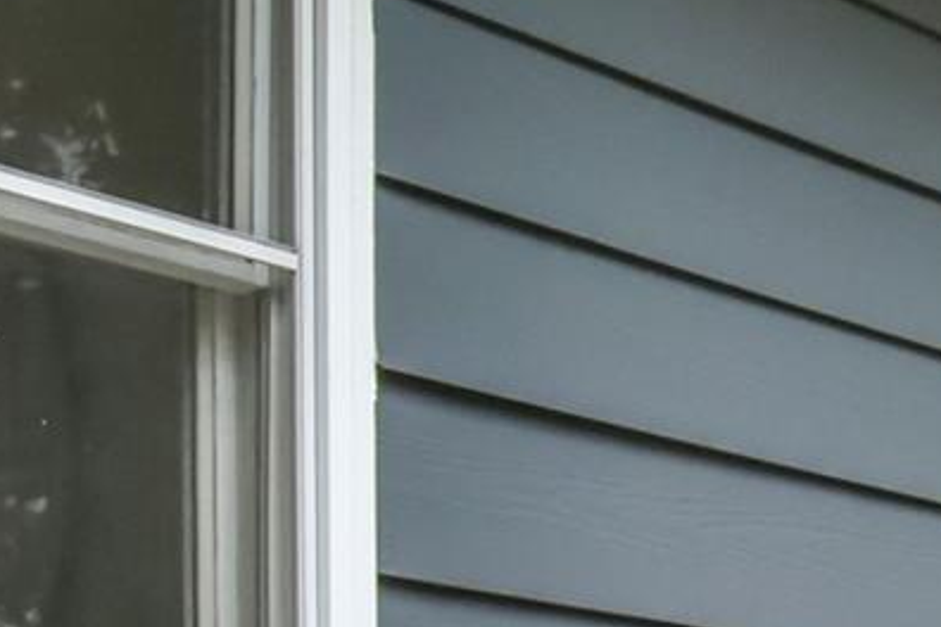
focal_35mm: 124
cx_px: 1354
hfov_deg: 15.4
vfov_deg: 10.5
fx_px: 3241
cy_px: 1052
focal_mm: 24
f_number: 9
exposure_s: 1/320
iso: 4000
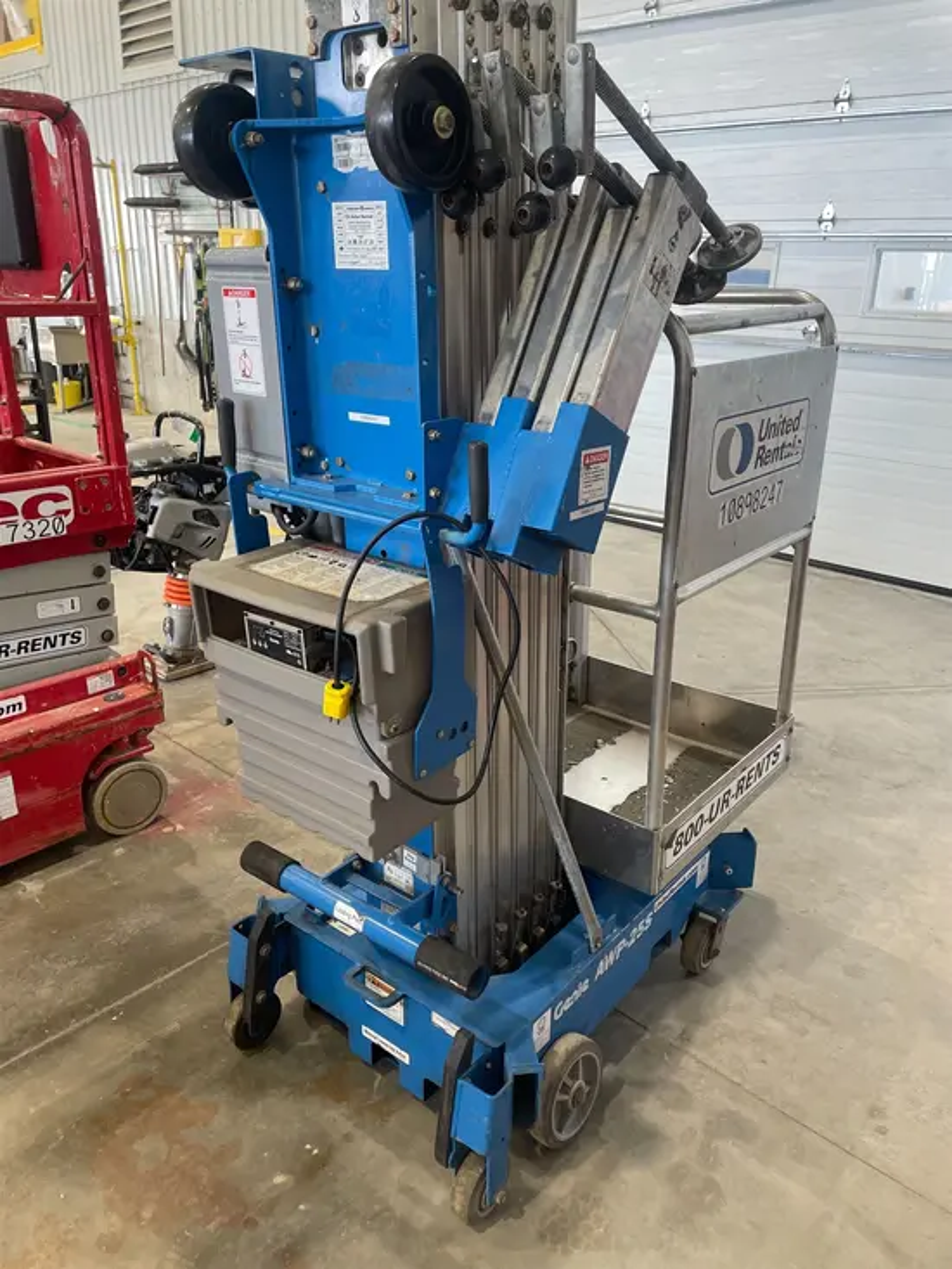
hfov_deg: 53.1
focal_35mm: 26
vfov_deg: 67.3
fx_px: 953
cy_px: 634
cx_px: 476
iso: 125
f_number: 1.6
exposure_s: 1/112
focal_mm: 4.2
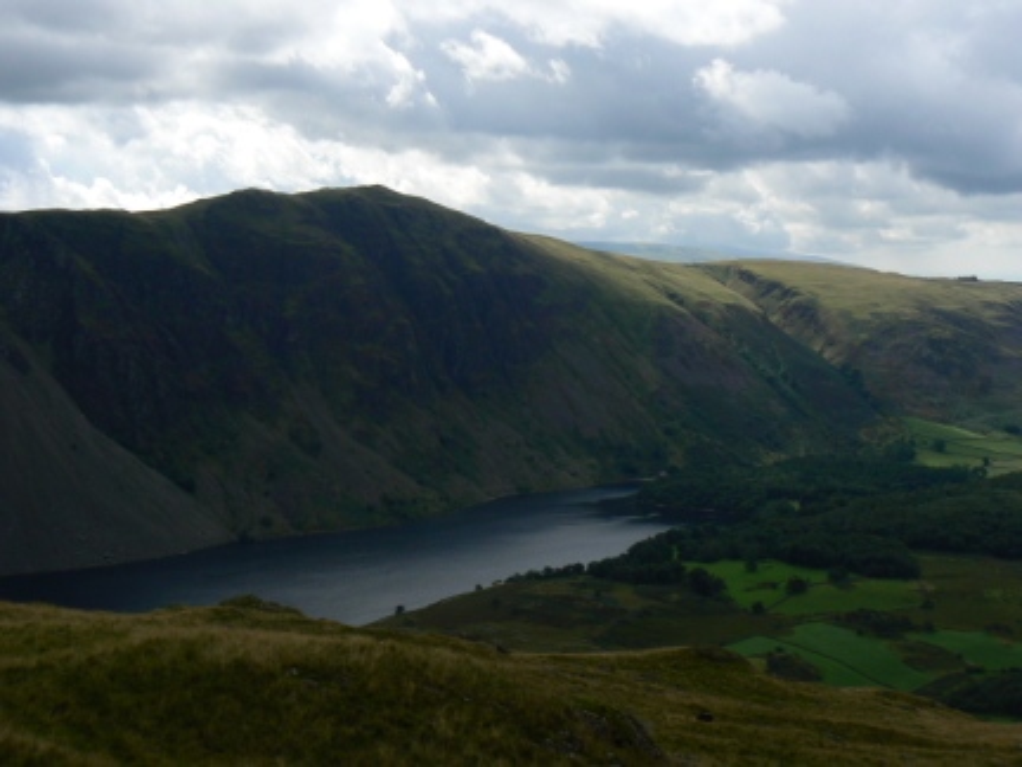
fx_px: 1771
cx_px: 511
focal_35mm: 60
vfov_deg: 24.4
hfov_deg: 32.2
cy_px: 384
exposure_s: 1/500
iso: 80
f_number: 6.3
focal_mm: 10.1
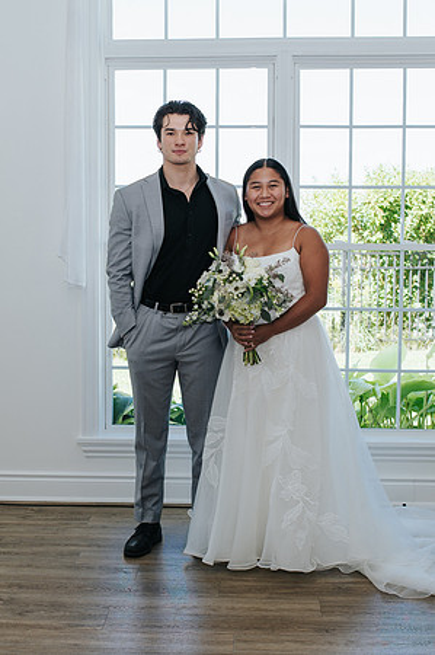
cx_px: 162
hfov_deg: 22.1
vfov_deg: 32.7
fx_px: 1113
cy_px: 380
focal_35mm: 61
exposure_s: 1/200
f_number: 3.5
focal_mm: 35
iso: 160
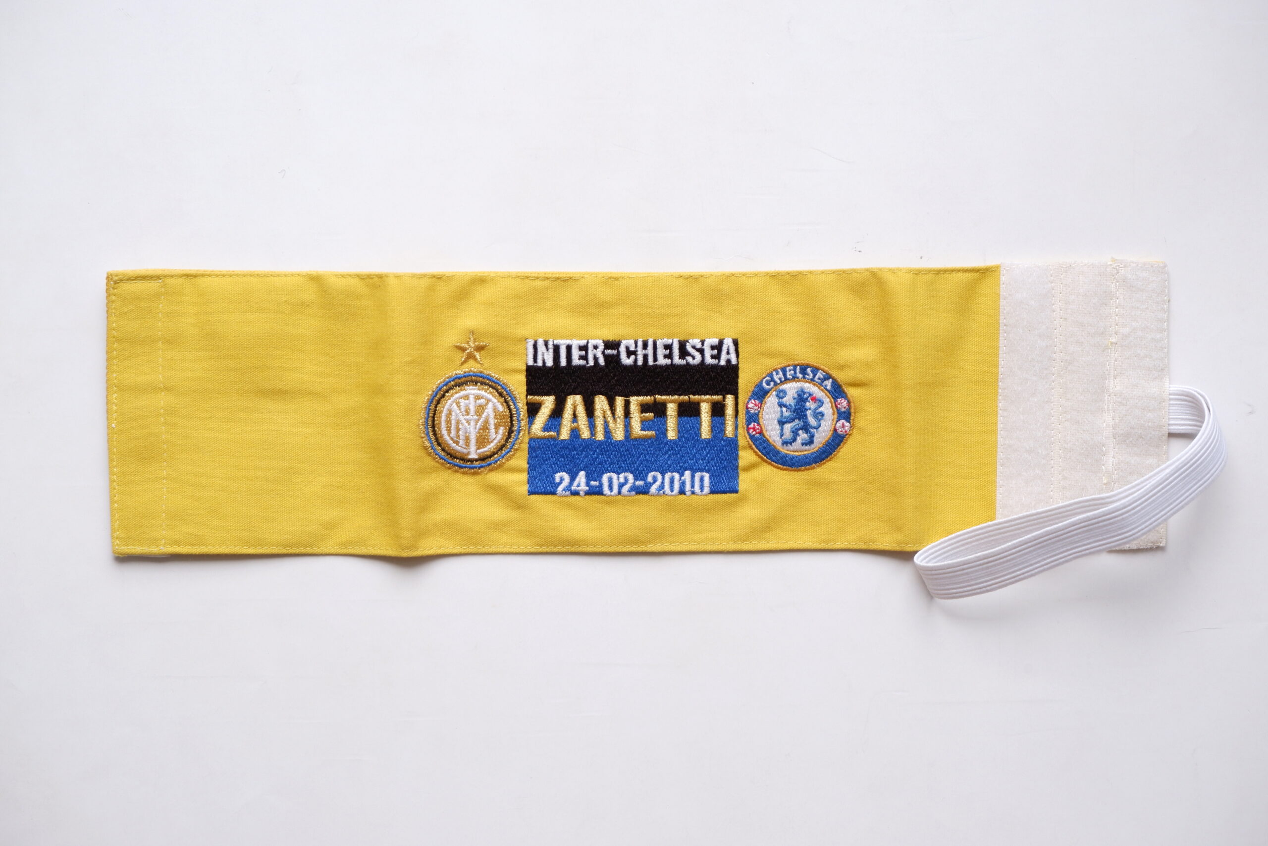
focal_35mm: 68
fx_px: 2395
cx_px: 634
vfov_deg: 20.0
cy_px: 423
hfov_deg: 29.7
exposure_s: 1/70
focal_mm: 45
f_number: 5.6
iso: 400
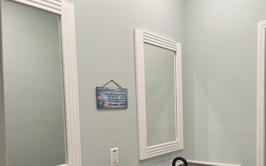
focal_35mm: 35
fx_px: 254
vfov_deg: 35.5
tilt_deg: -4.2
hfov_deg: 54.7
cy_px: 123
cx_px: 165
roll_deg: +1.0
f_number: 1.6
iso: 80
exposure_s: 1/120
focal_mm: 5.1
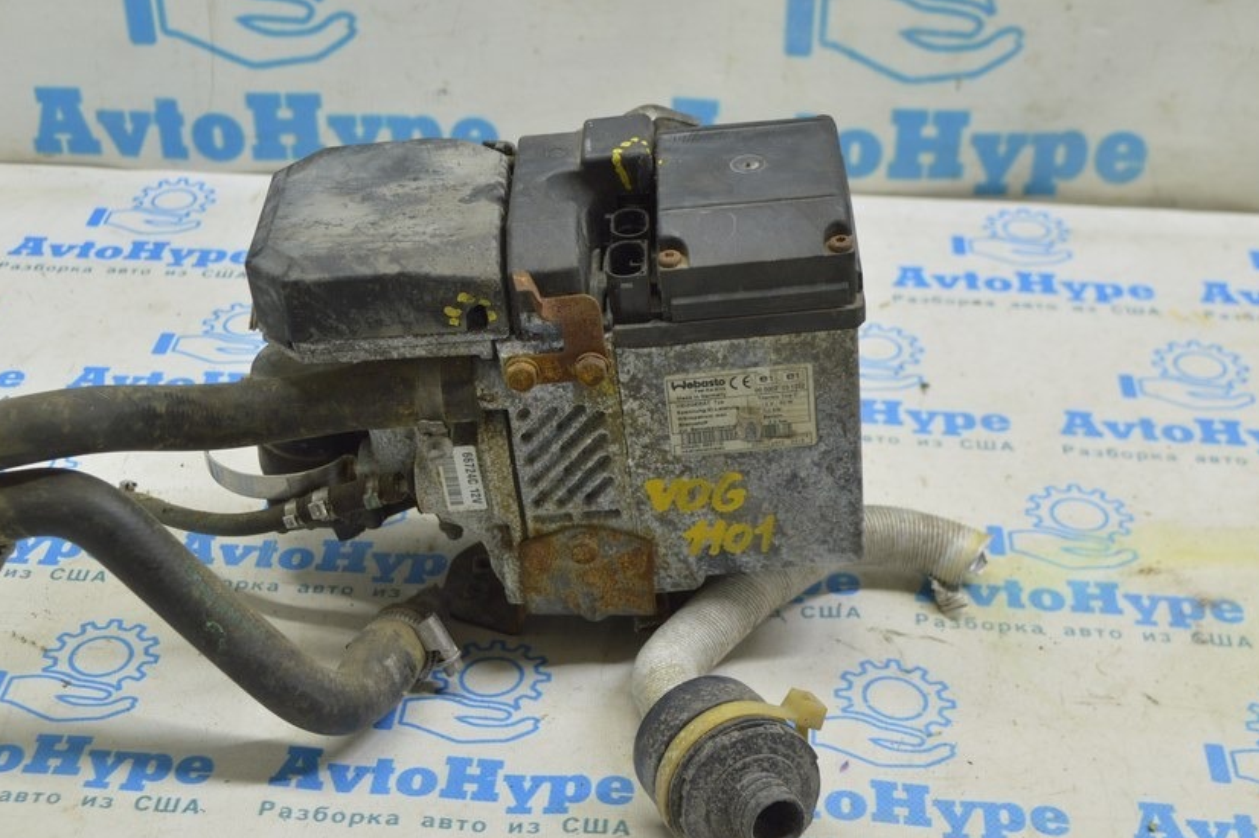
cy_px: 493
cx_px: 549
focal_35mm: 58
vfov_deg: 23.5
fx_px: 2014
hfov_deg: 34.7
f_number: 5.6
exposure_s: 1/20
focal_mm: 31
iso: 400
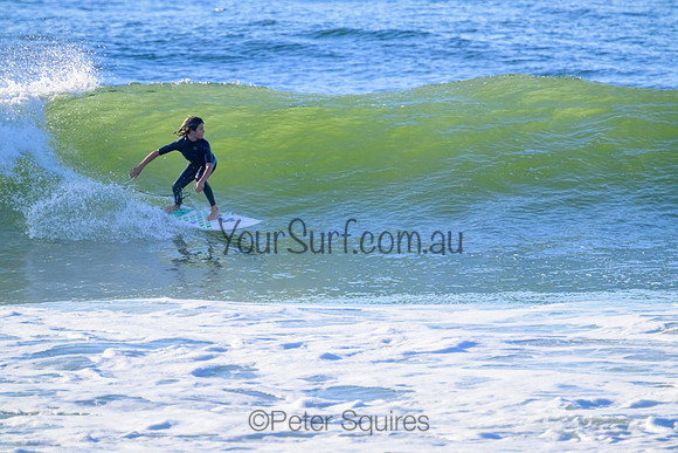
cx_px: 339
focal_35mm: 800
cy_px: 226
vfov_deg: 1.7
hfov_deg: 2.6
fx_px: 15069
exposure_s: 1/2000
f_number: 11
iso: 2000
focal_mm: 800
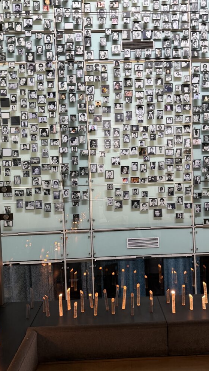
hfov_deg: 42.7
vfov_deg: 69.9
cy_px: 189
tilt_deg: -2.2
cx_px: 122
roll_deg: +1.9
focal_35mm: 27
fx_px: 266
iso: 400
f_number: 1.78
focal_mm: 6.76
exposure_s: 1/50
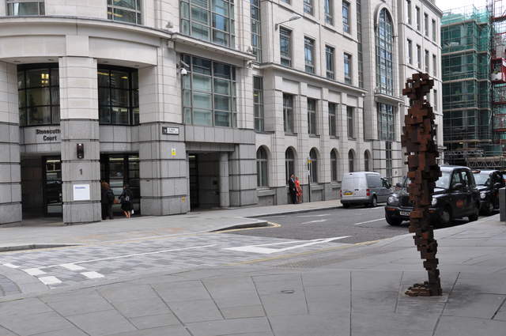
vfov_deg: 36.8
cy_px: 168
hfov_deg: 53.2
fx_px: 505
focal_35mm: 36
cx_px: 253
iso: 200
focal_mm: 24
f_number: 9
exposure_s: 1/80
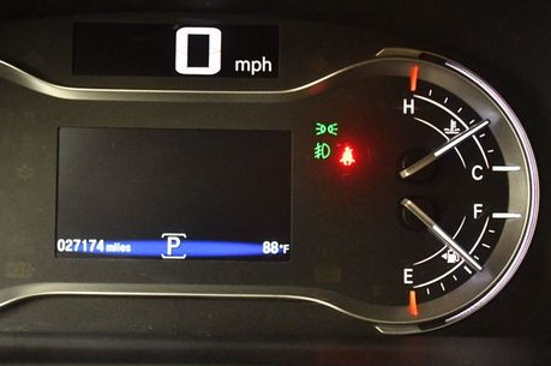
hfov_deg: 29.9
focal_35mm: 67
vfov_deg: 20.3
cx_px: 184
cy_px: 170
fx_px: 1024
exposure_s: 1/60
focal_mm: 32
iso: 10000
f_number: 4
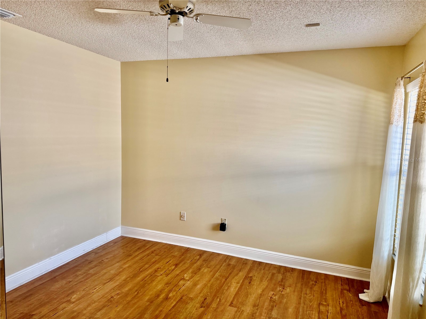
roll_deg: -2.0
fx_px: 295
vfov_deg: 56.8
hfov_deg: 71.6
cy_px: 160
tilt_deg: -5.9
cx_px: 213
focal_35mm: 24
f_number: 1.78
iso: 160
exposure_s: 1/60
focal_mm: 6.76
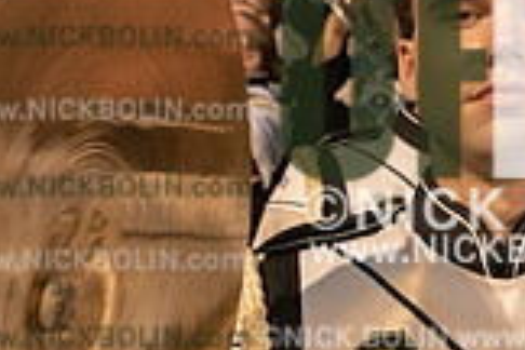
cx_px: 509
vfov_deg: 15.8
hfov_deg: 22.8
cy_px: 112
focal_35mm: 86
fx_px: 1254
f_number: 3.2
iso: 3200
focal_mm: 24
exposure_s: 1/200
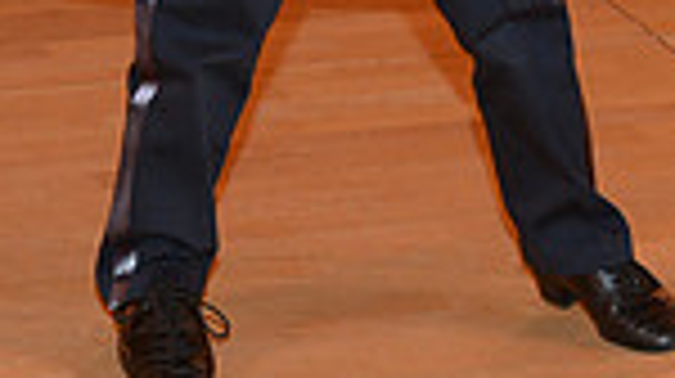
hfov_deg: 7.6
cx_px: 677
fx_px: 5078
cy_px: -364
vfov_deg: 4.2
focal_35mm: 284
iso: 1000
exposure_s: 1/250
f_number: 5.6
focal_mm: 70
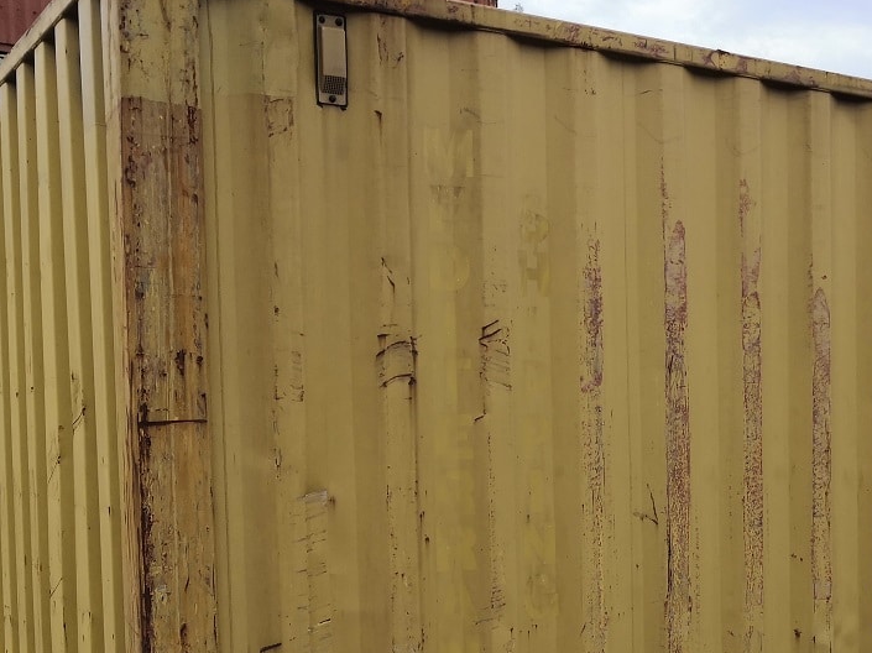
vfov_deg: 27.0
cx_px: 649
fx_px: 1334
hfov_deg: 35.4
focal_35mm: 53
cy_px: 513
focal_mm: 3.95
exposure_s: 1/194
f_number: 1.8
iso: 50
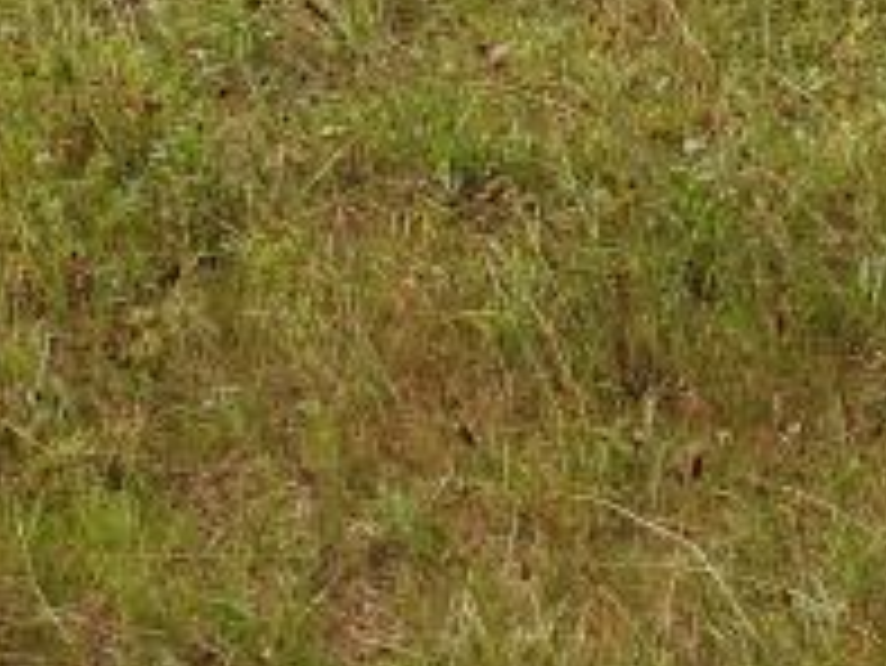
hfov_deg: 8.4
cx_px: 630
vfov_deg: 6.2
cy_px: -464
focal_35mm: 234
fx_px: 5993
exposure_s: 1/320
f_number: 4
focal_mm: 8.1
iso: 100
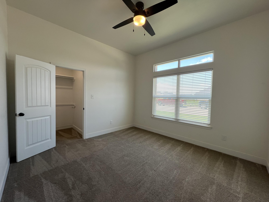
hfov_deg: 106.2
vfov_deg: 89.9
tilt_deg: -3.1
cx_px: 134
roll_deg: -1.8
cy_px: 101
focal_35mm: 13
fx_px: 101
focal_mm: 1.57
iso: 40
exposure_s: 1/120
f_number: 1.8
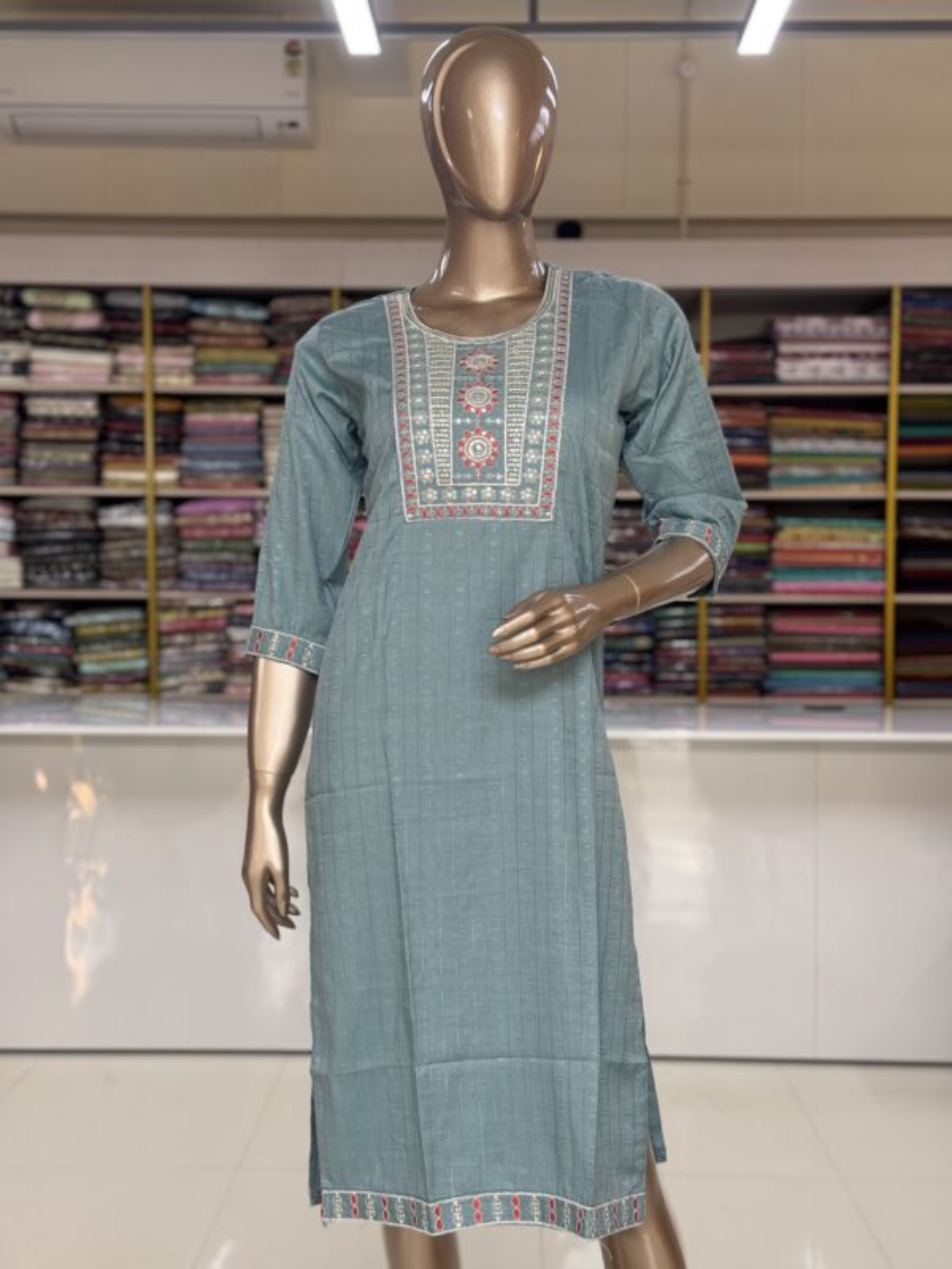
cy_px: 634
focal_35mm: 48
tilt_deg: -1.7
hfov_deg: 30.3
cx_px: 476
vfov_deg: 39.7
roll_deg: -0.9
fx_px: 1760
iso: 100
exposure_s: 1/100
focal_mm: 6.76
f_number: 1.78
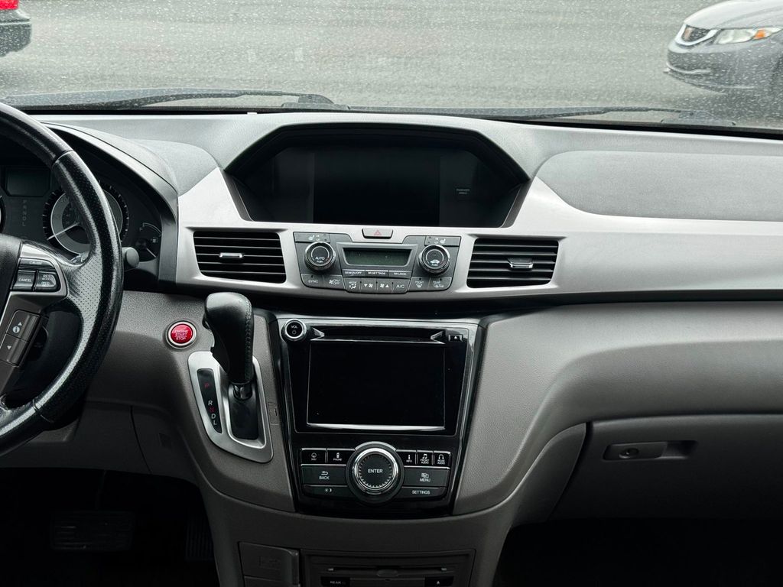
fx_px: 1086
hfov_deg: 39.7
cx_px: 392
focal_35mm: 48
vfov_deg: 30.3
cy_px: 294
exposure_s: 1/558
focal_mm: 6.76
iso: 64
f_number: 1.78
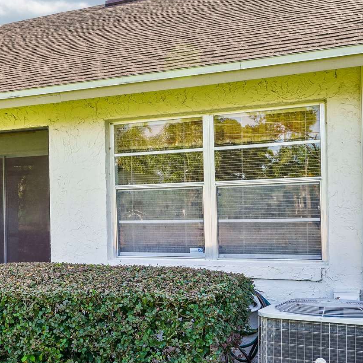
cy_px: 212
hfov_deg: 28.2
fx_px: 688
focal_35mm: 58
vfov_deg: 29.5
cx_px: 25
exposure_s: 1/6
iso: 125
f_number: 20
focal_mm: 28
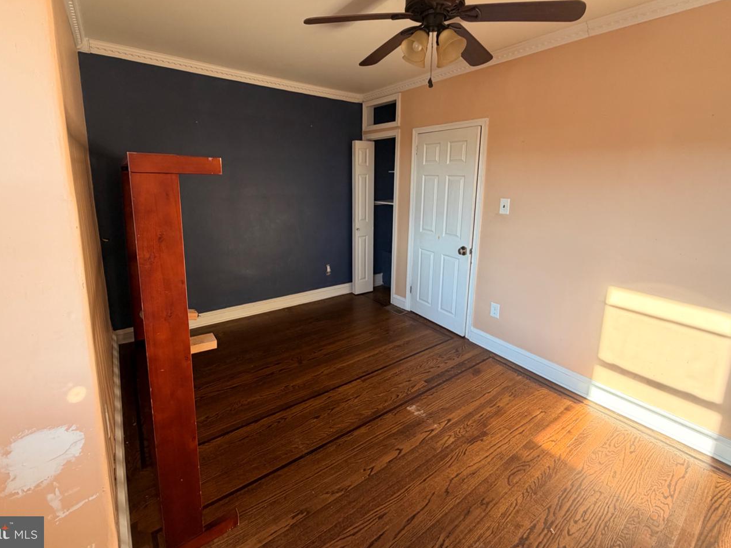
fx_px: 338
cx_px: 360
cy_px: 237
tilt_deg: -9.3
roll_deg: -0.8
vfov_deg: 77.7
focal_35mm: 16
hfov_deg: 94.5
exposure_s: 1/121
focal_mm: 2.22
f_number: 2.2
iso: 125
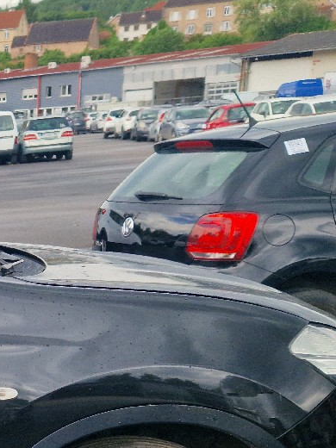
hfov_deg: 14.3
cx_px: -352
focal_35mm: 85
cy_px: 462
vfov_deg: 22.1
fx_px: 1100
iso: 50
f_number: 1.8
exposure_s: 1/500
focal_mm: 5.4
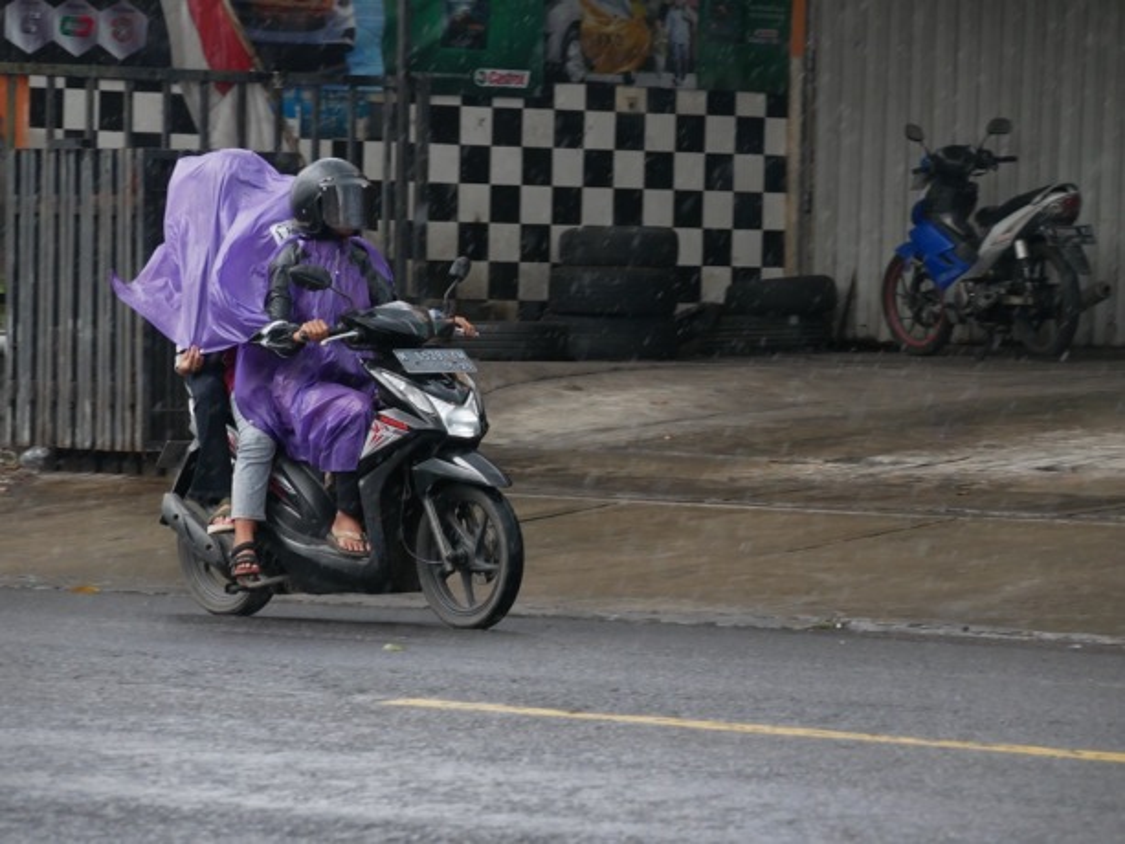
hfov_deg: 9.2
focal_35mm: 216
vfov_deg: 6.9
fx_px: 7021
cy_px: 422
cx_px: 562
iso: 800
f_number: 6.3
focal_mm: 108
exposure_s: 1/500
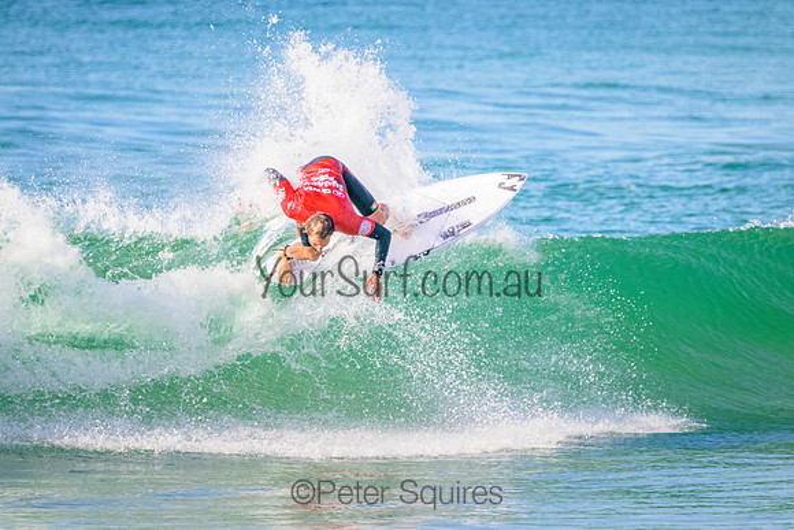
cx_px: 397
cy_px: 265
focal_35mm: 800
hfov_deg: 2.6
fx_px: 17648
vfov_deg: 1.7
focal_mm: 800
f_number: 11
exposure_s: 1/2000
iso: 2800
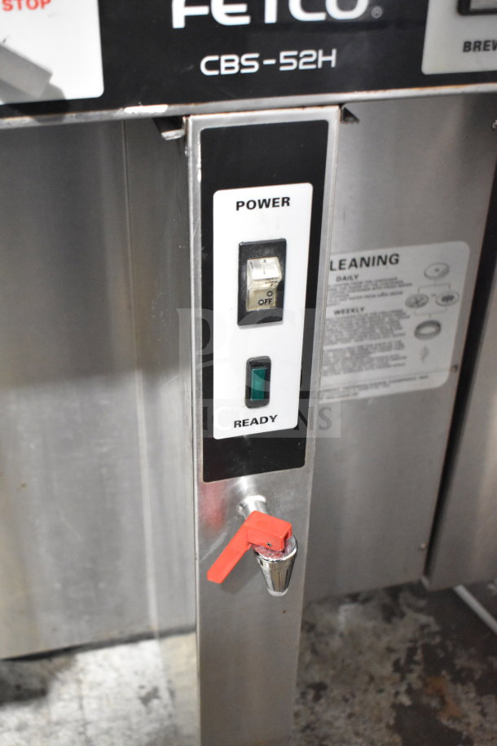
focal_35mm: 44
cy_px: 373
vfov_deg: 45.0
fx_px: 901
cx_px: 248
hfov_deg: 30.8
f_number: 5
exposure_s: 1/100
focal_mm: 29
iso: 6400
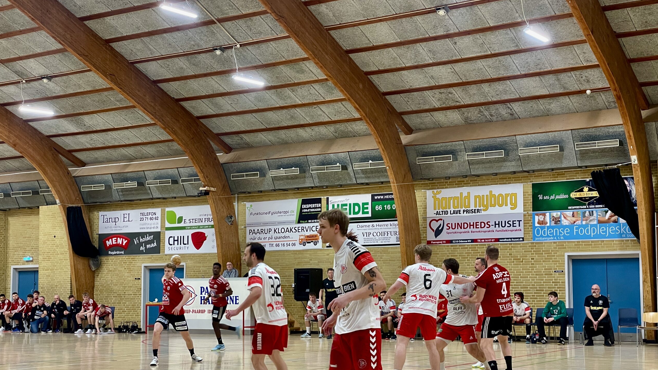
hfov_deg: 36.6
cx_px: 329
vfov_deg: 21.0
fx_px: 995
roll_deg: +0.4
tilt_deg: +3.9
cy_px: 227
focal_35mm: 57
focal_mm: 6
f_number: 2
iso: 160
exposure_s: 1/100
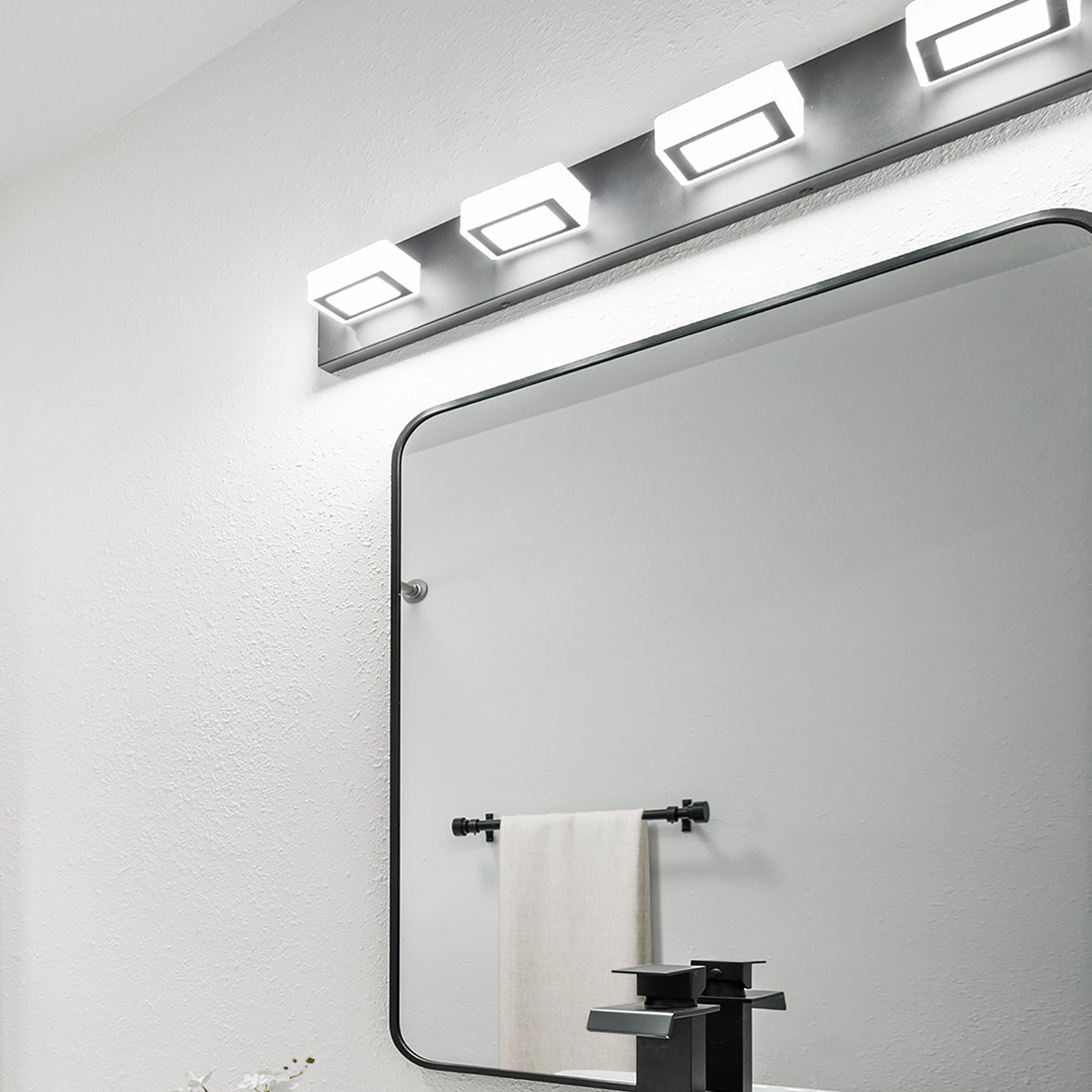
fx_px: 1106
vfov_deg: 49.1
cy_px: 895
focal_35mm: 31
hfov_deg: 38.8
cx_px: -213
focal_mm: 14
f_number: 8
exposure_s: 1
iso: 100
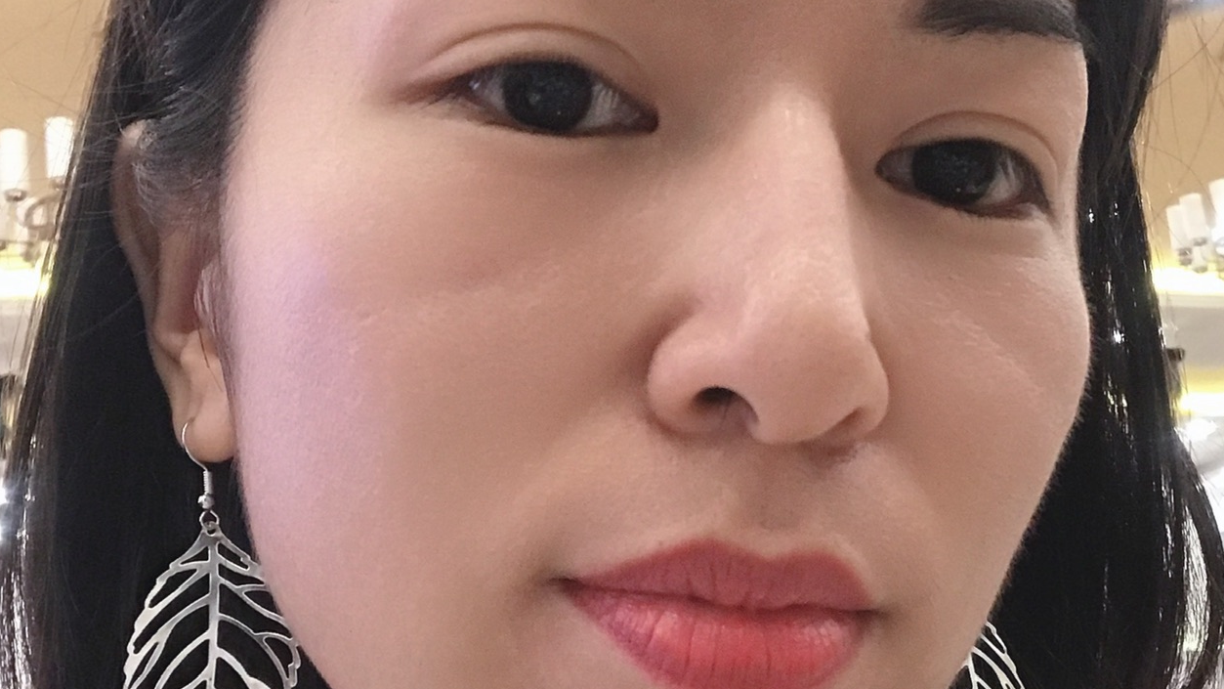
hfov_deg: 36.6
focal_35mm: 57
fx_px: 1850
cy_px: 391
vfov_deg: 21.1
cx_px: 668
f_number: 2.2
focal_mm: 2.87
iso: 200
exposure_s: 1/33
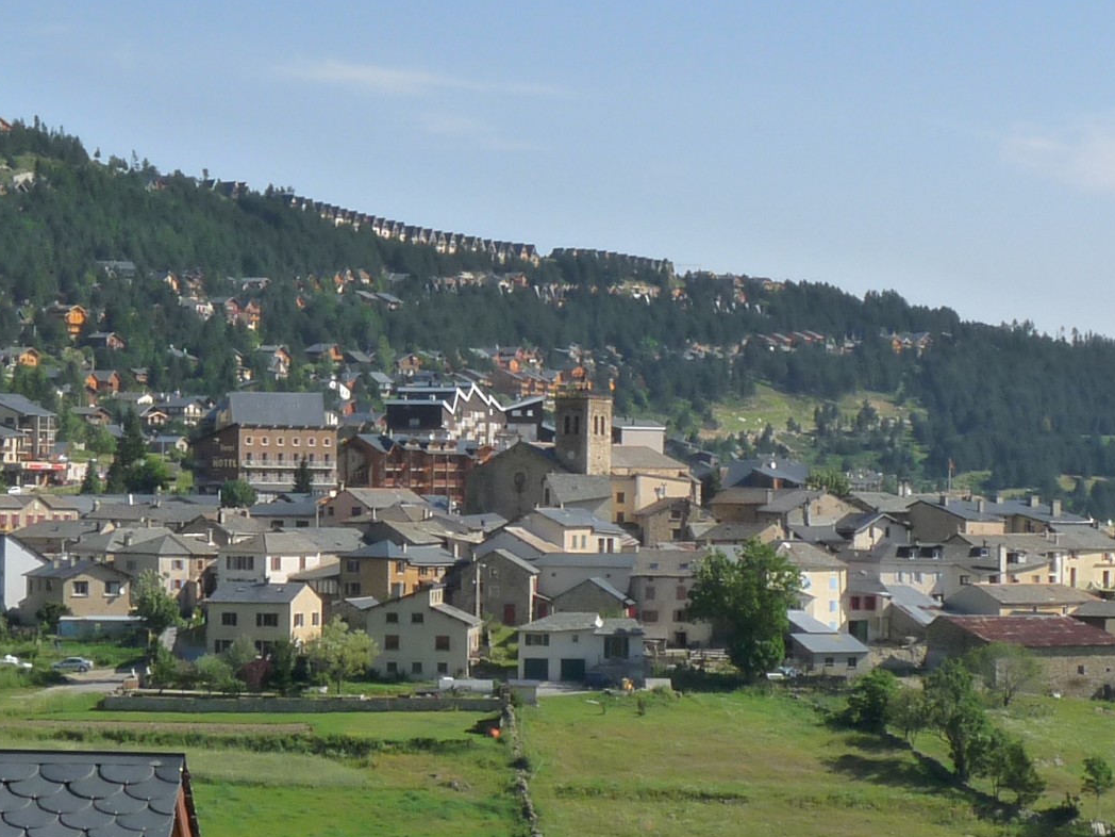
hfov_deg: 13.9
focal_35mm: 142
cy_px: 374
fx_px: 4574
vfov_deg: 10.4
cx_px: 446
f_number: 6.3
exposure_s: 1/400
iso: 160
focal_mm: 9.5
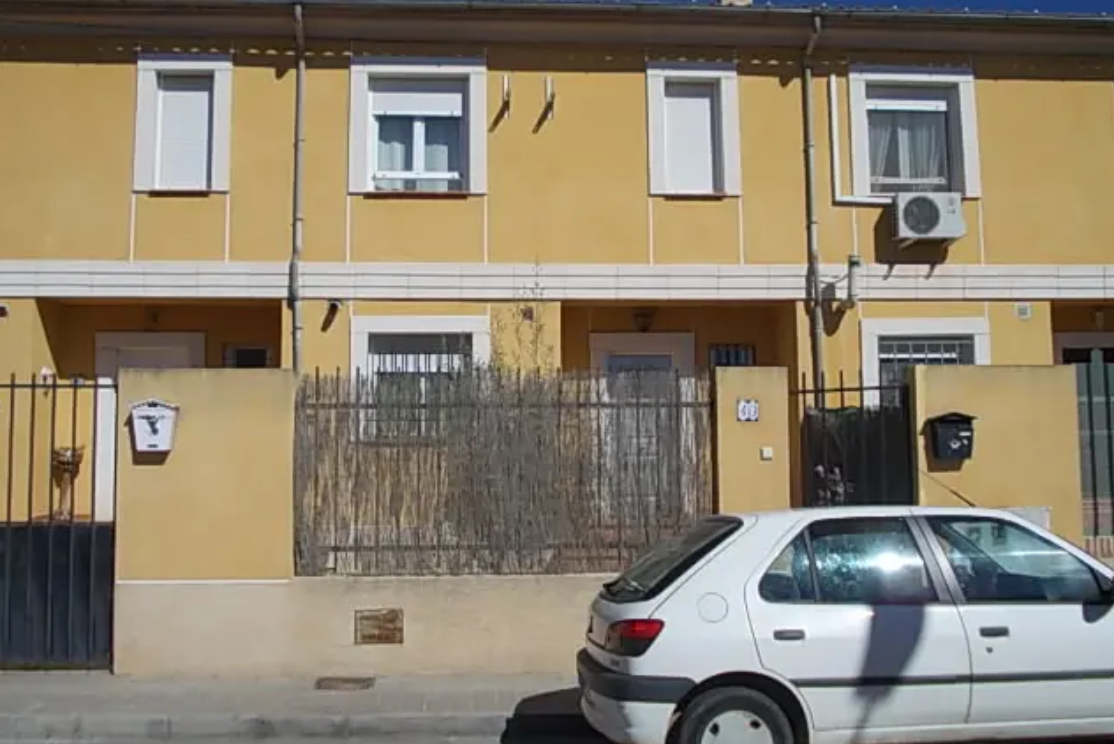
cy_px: 351
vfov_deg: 33.4
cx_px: 561
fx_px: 1238
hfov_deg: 48.4
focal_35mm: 40
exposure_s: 1/800
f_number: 6.2
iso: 80
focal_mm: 5.3
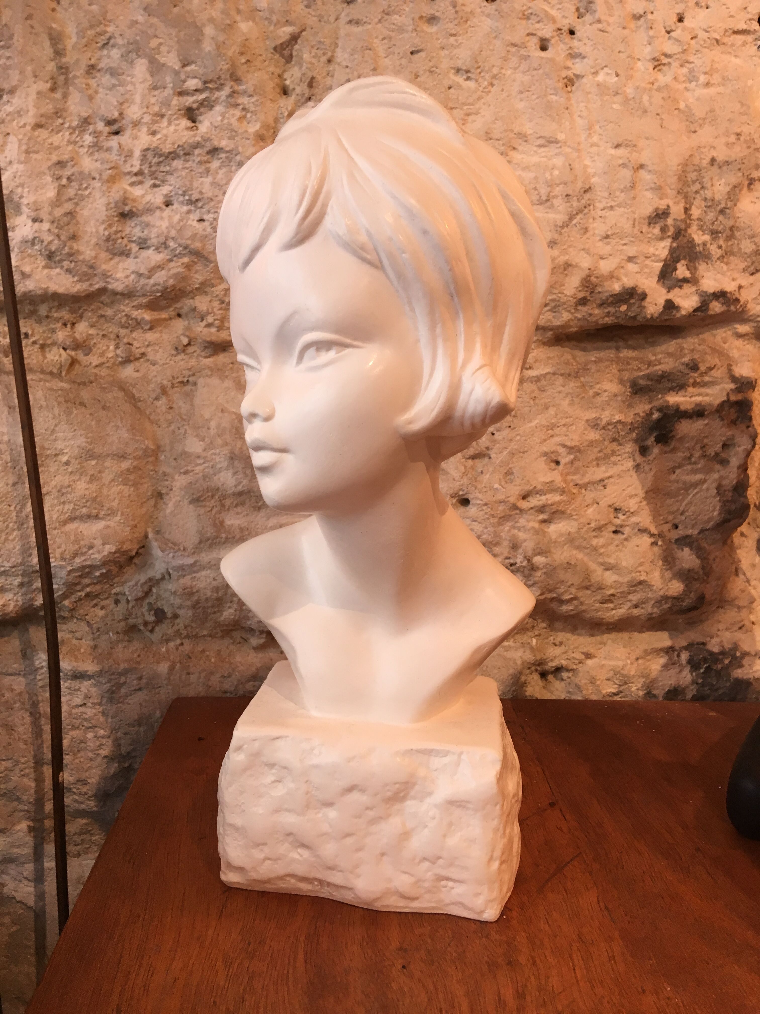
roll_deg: -0.8
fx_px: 849
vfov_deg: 61.7
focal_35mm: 29
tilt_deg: -10.8
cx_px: 380
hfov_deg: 48.2
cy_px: 507
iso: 32
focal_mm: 4.15
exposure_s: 1/33
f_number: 2.2
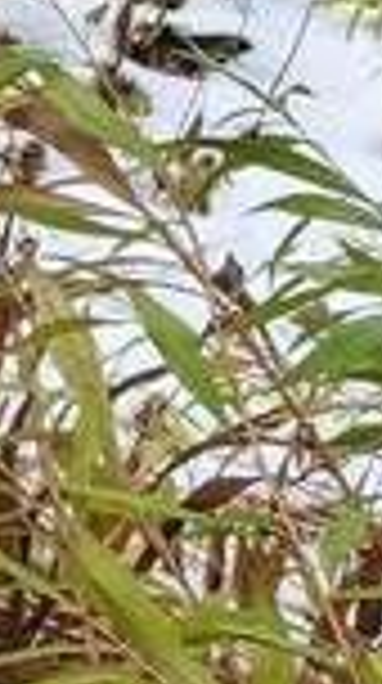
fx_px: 3455
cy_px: -99
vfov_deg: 11.1
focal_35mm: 191
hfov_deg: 4.9
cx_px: -1667
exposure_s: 1/120
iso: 153
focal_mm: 4.77
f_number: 1.75
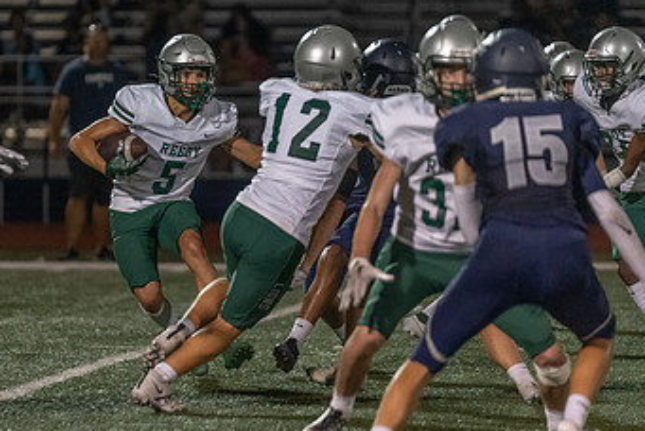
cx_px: 182
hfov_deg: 5.5
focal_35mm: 373
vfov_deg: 3.7
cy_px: 171
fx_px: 6688
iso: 6400
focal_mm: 200
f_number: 2.8
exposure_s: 1/1000
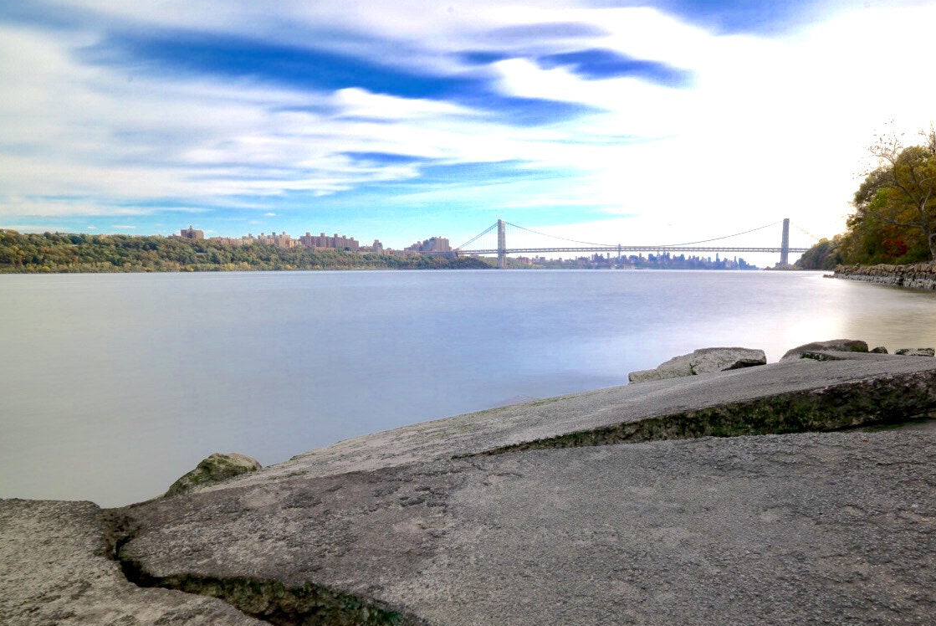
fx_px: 677
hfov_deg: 68.4
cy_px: 418
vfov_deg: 48.8
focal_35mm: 26
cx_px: 575
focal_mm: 18
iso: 50
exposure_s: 30
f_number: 18
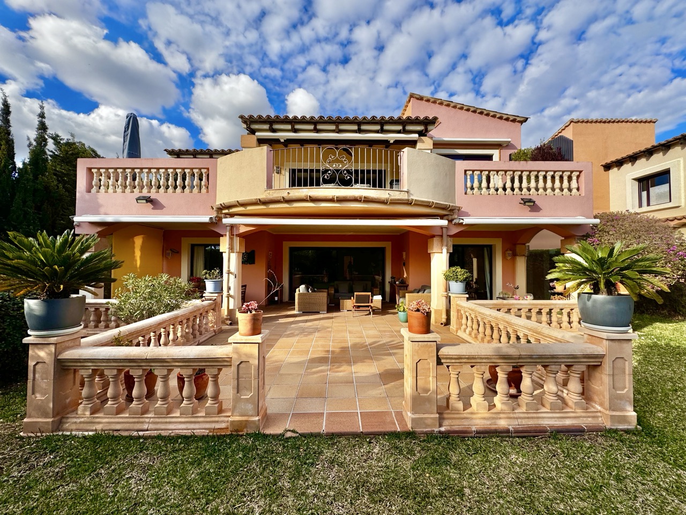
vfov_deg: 85.7
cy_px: 258
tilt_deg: +1.7
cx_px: 343
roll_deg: +0.7
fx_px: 277
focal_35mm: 14
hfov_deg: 102.1
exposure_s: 1/980
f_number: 2.2
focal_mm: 2.22
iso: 40
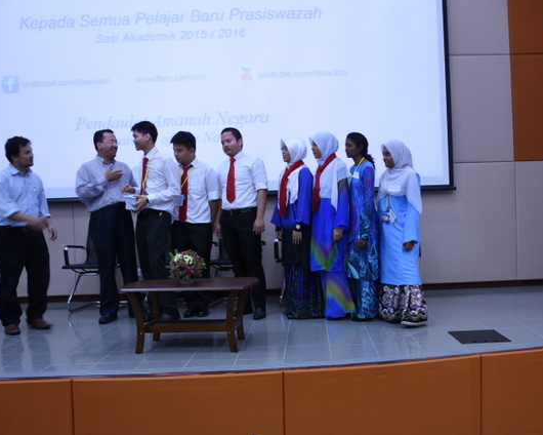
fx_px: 546
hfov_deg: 52.6
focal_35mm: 34
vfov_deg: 43.4
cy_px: 218
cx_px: 312
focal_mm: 20
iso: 640
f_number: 5
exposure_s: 1/20
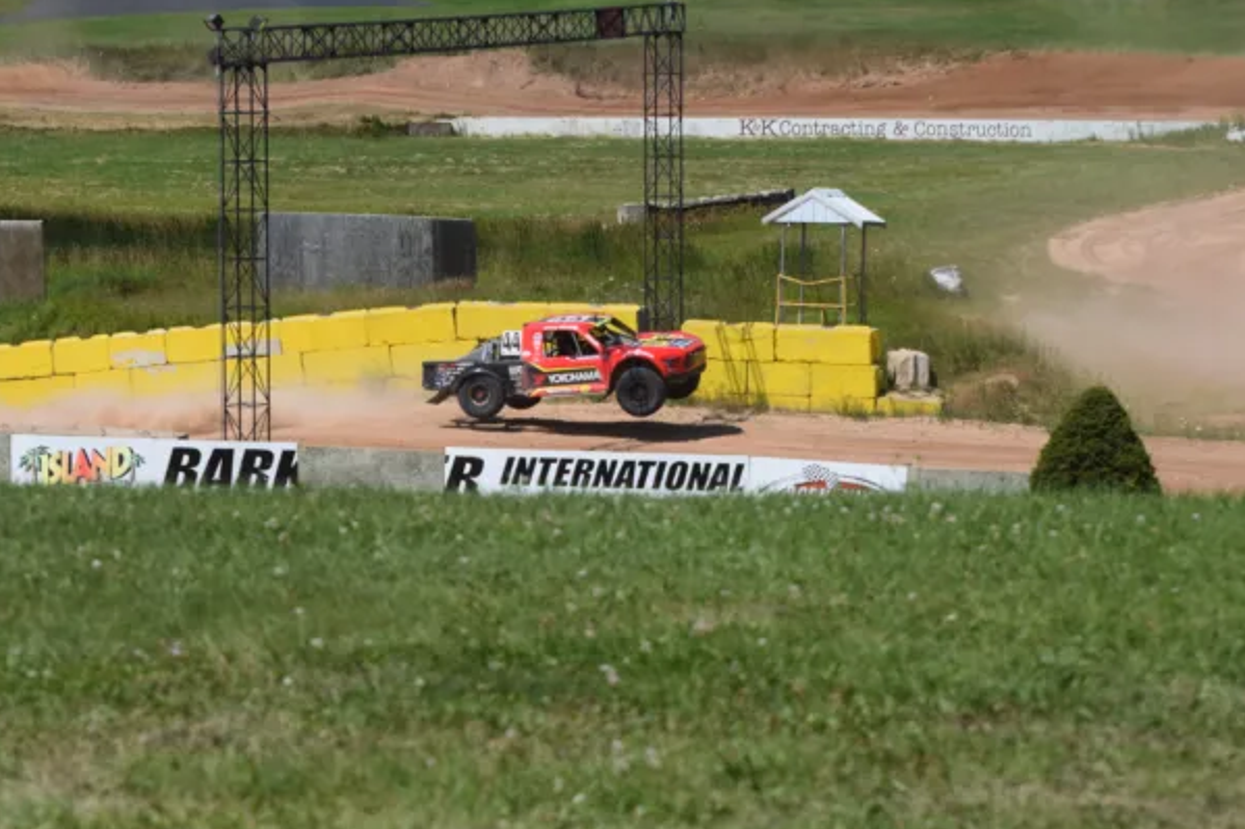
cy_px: 326
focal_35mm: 154
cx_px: 553
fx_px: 5324
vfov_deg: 8.9
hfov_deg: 13.3
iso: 400
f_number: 7.1
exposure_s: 1/1600
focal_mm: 82
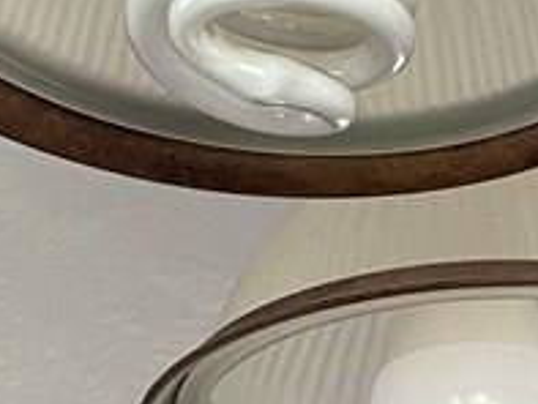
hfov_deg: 13.0
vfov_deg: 11.0
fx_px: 2099
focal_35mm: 135
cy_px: 254
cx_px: 1027
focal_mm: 4.25
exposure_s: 1/76
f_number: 1.8
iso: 125
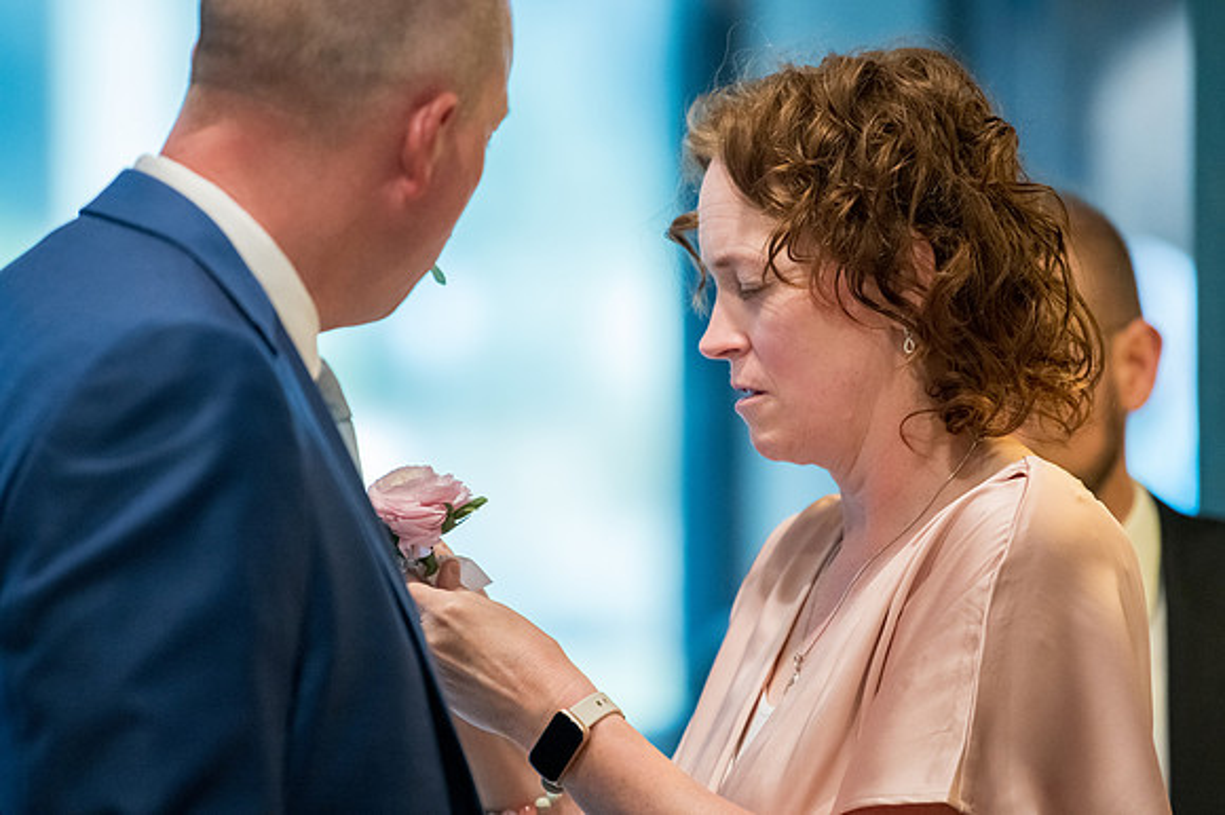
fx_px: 7931
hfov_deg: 8.8
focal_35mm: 233
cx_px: 612
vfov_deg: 5.9
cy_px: 408
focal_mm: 190
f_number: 2.8
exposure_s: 1/320
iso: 3200
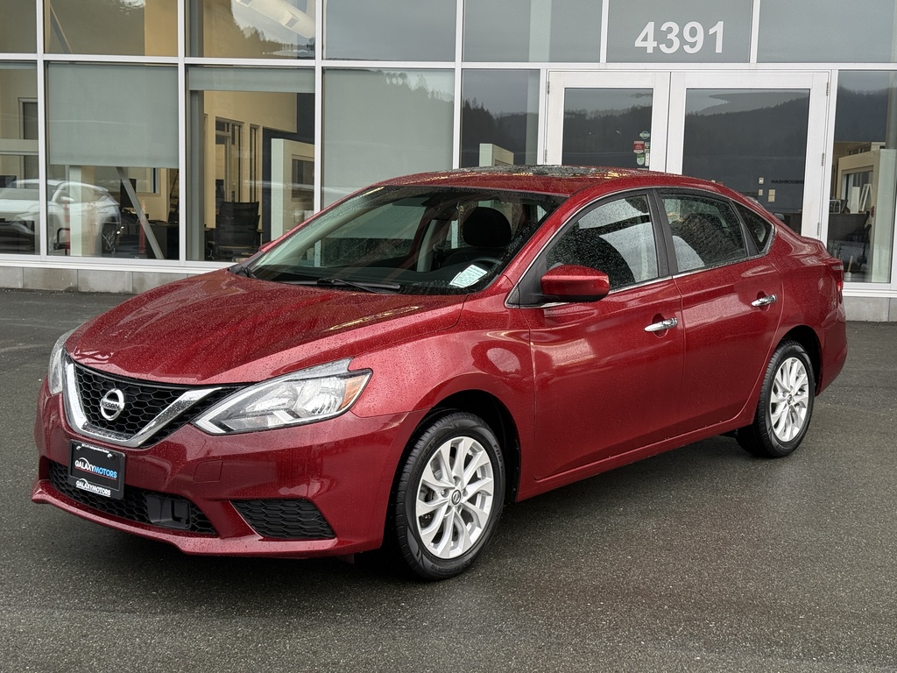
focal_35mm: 48
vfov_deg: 30.3
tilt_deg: -4.3
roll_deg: -1.8
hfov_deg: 39.7
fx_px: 1244
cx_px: 448
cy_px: 336
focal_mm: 6.76
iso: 80
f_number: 1.78
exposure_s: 1/182
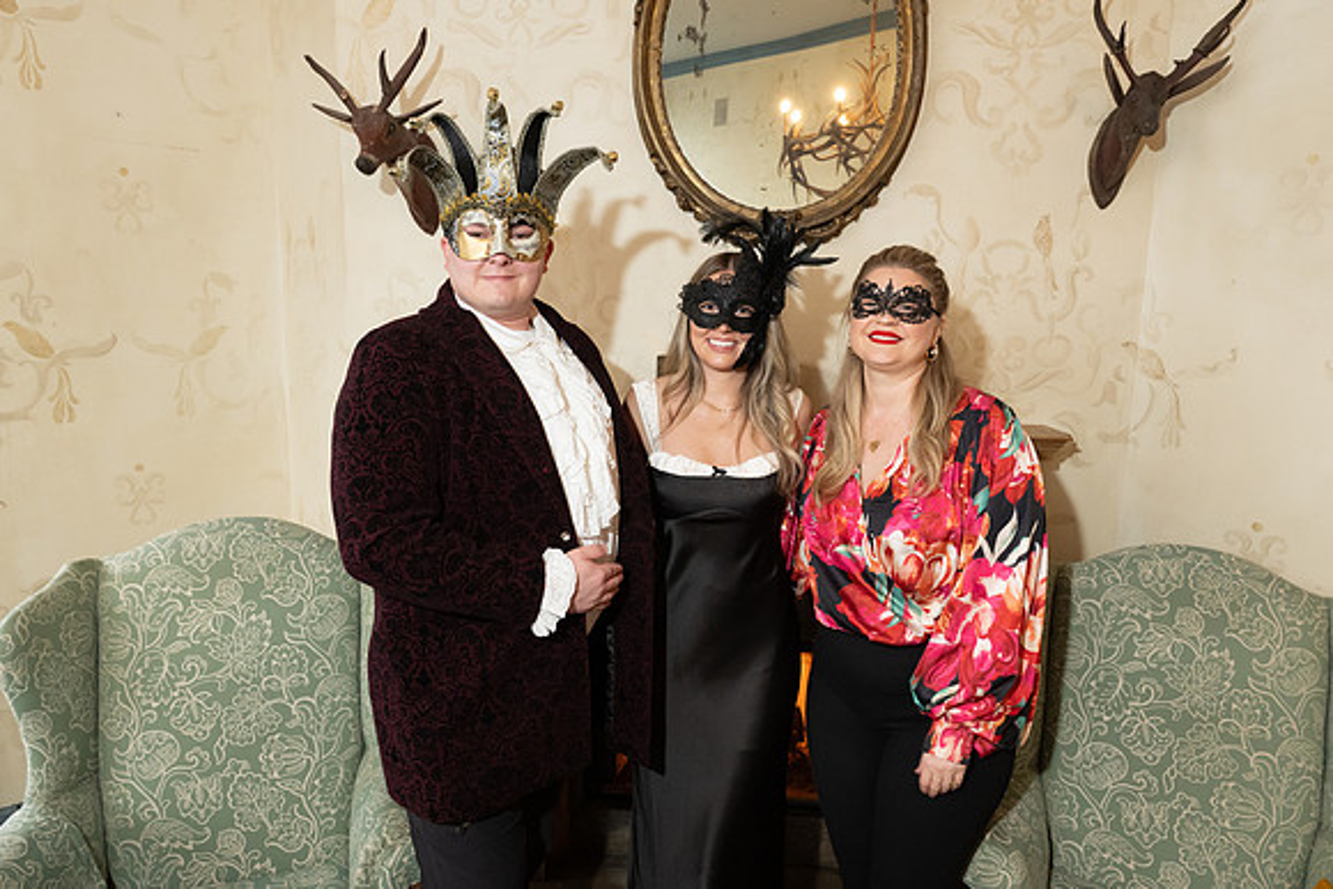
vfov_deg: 53.2
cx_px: 666
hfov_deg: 73.7
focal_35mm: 24
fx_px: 889
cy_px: 444
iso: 3200
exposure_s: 1/60
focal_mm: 24
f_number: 5.6
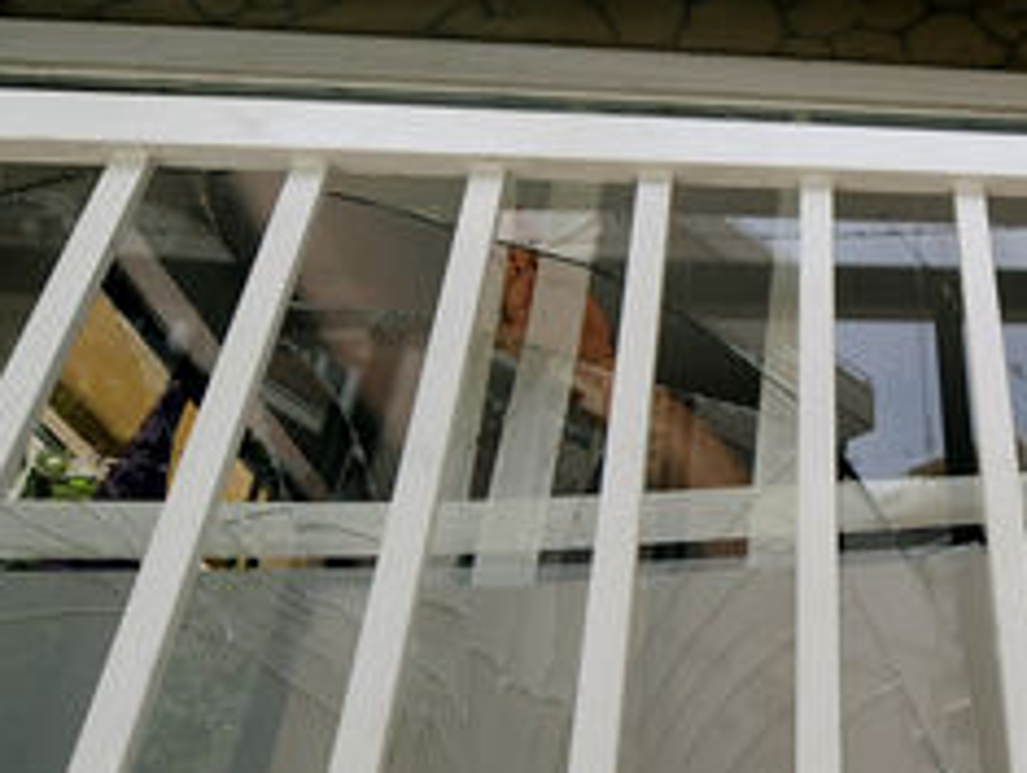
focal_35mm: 36
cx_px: 1018
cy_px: 352
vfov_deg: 39.7
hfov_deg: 44.1
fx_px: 1070
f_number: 7.1
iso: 400
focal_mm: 14
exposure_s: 1/320
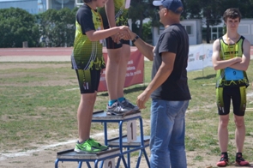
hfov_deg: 14.7
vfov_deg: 9.8
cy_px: 57
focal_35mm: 140
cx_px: 156
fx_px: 982
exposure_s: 1/640
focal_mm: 55
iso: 100
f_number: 4.2
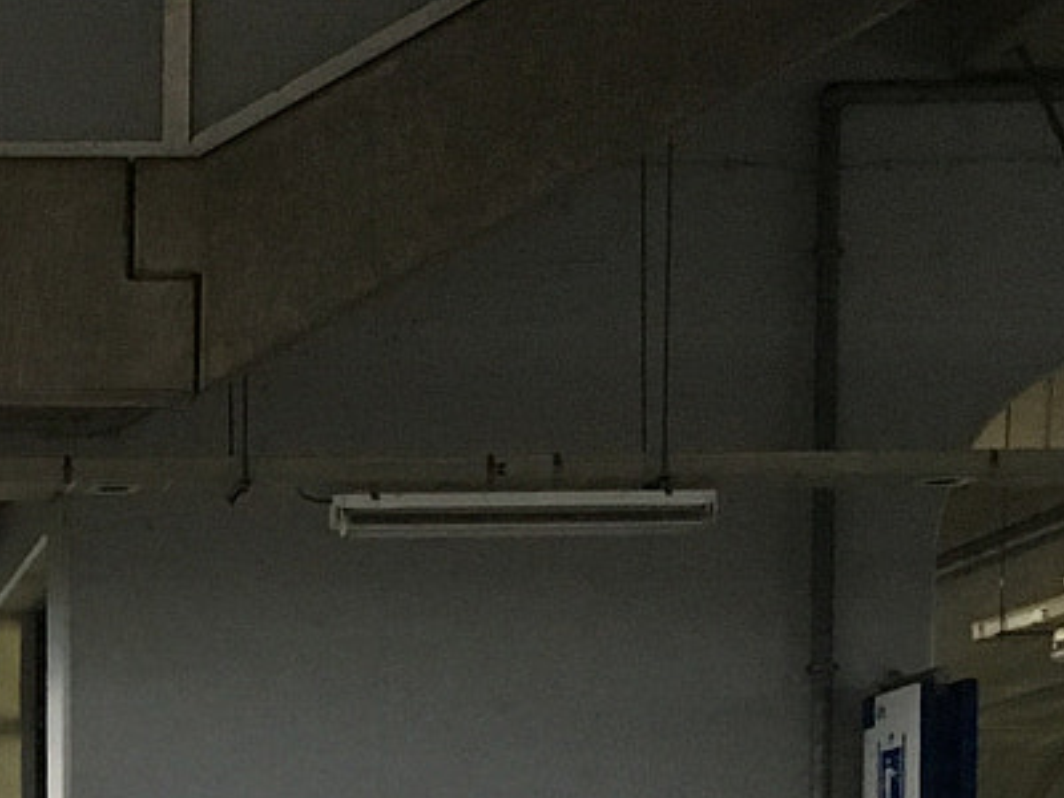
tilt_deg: -1.8
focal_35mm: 116
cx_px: -362
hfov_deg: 16.0
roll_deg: +0.2
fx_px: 3566
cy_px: 1210
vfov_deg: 12.2
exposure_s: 1/33
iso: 200
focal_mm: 4.15
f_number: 2.2
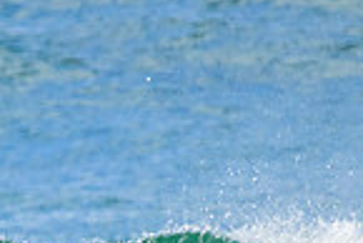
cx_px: -235
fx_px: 32359
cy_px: 442
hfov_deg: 0.6
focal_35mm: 3206
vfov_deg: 0.4
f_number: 11
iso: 3200
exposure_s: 1/1600
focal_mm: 800
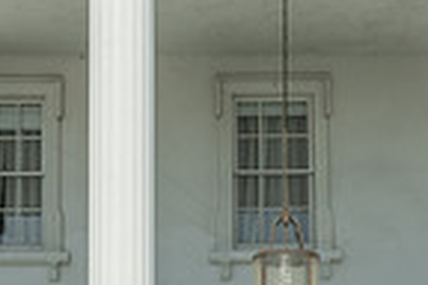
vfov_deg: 10.3
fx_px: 1534
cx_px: 207
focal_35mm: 129
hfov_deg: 15.9
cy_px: 408
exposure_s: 1/200
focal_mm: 24
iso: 200
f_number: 16
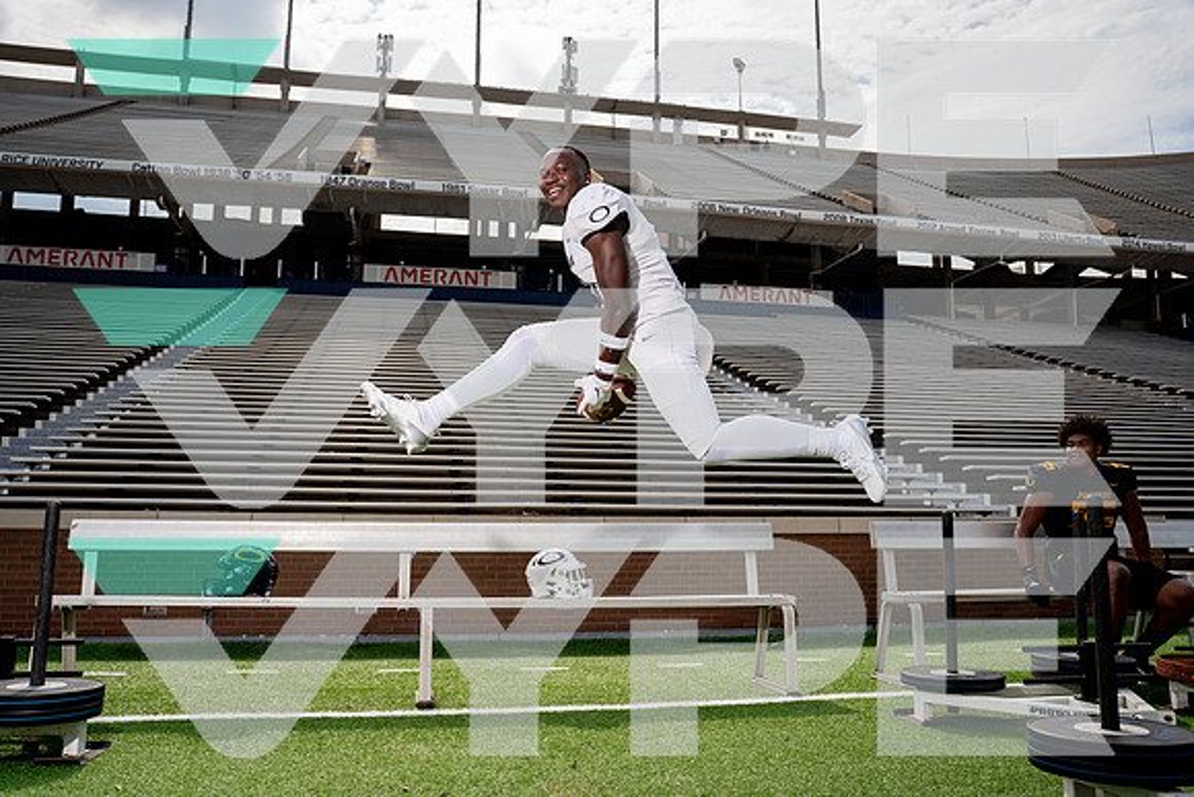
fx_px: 933
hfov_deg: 65.2
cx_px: 597
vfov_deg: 46.2
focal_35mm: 28
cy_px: 398
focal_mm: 28
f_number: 5
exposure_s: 1/640
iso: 100
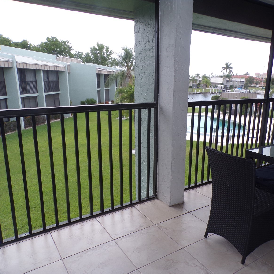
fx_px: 260
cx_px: 166
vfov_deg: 55.6
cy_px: 139
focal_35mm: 29
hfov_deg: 55.2
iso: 80
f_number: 4.3
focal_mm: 4.3
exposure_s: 1/140
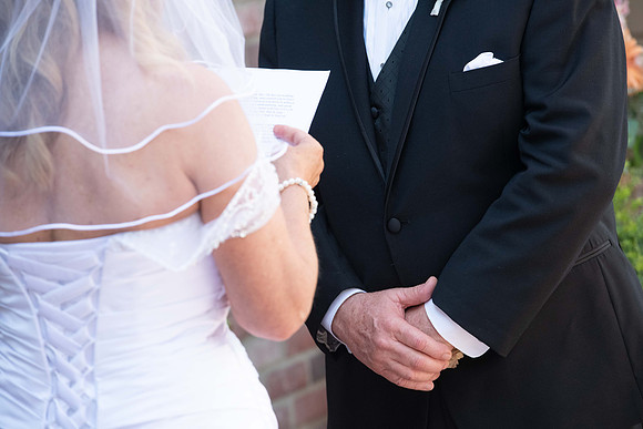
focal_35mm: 185
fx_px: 3305
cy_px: 214
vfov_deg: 7.4
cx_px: 322
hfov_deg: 11.1
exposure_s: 1/640
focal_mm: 185
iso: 1250
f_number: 5.6
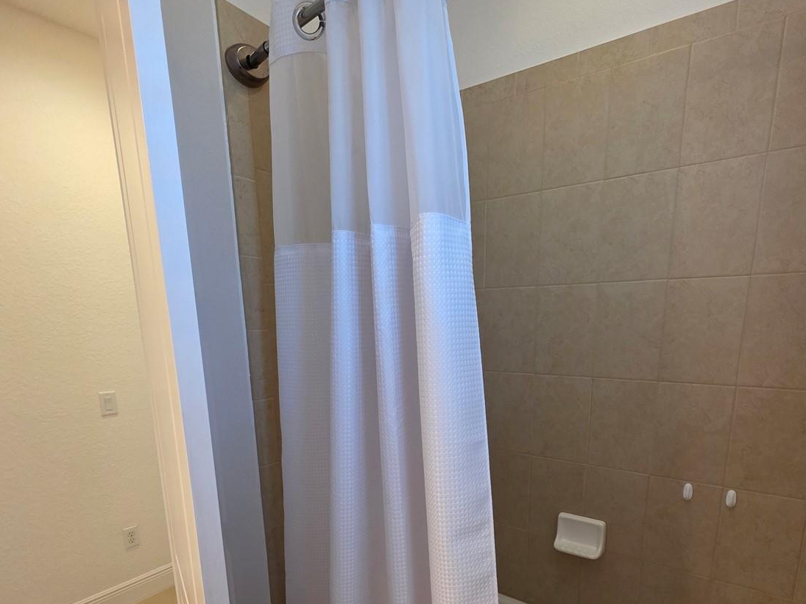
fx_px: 442
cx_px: 423
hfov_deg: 84.6
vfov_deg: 65.9
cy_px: 426
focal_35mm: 19
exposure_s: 1/60
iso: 320
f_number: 1.9
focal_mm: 2.2
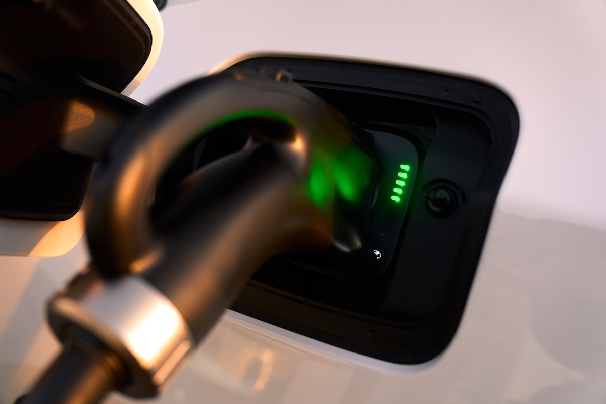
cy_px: 202
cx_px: 303
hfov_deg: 54.4
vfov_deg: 37.9
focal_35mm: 35
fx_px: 589
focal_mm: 35
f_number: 2.8
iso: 640
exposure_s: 1/320
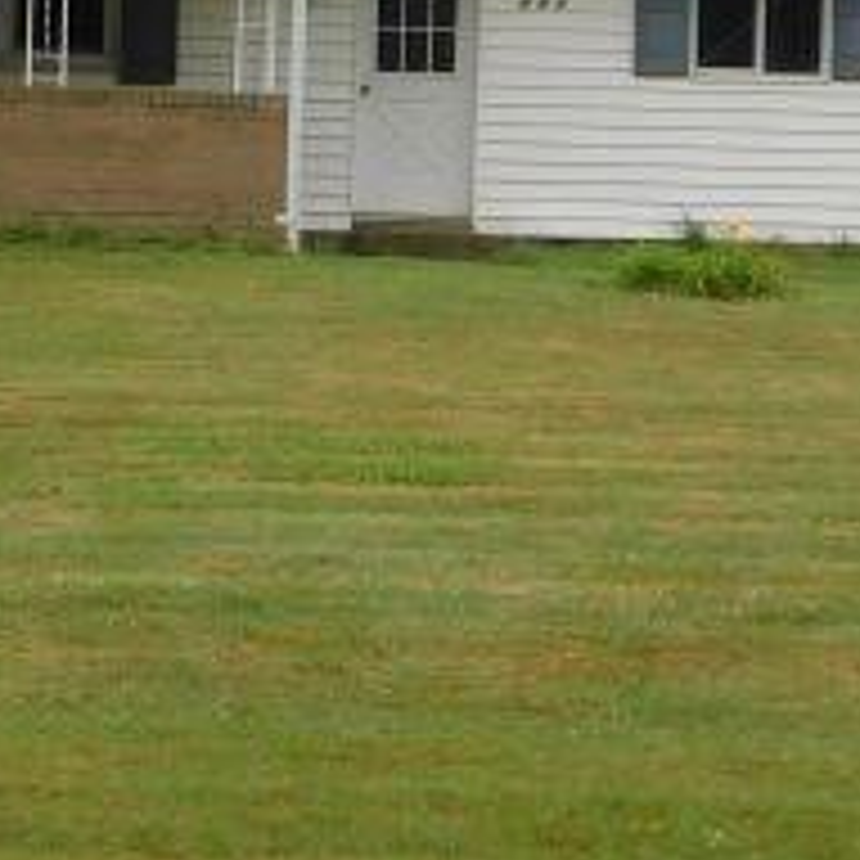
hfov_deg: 10.2
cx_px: -311
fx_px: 4694
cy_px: 333
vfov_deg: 10.5
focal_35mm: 167
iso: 125
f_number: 3.5
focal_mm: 6.3
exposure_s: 1/320
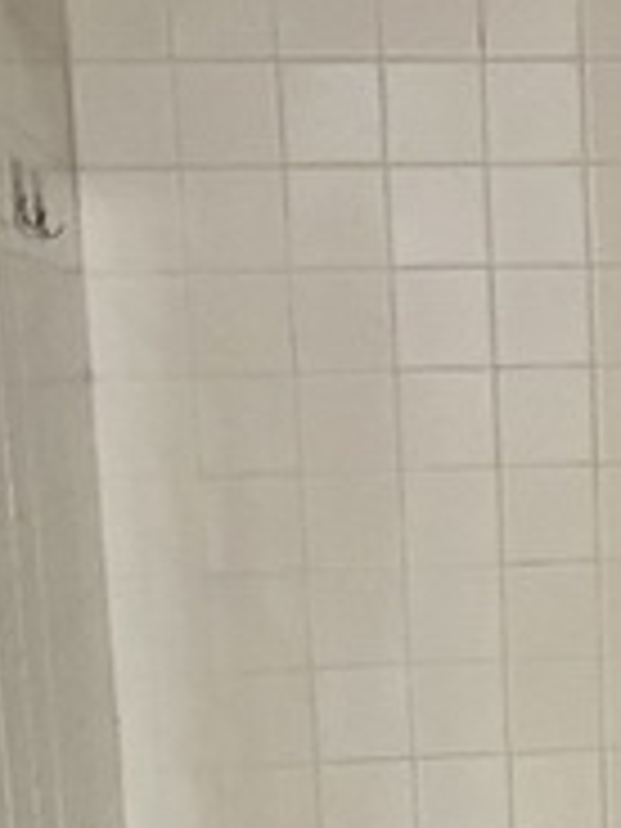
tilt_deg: -11.0
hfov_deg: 17.5
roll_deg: +0.2
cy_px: 724
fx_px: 1961
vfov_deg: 23.3
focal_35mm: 82
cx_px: 662
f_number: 2.2
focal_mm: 2.22
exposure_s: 1/60
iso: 1000
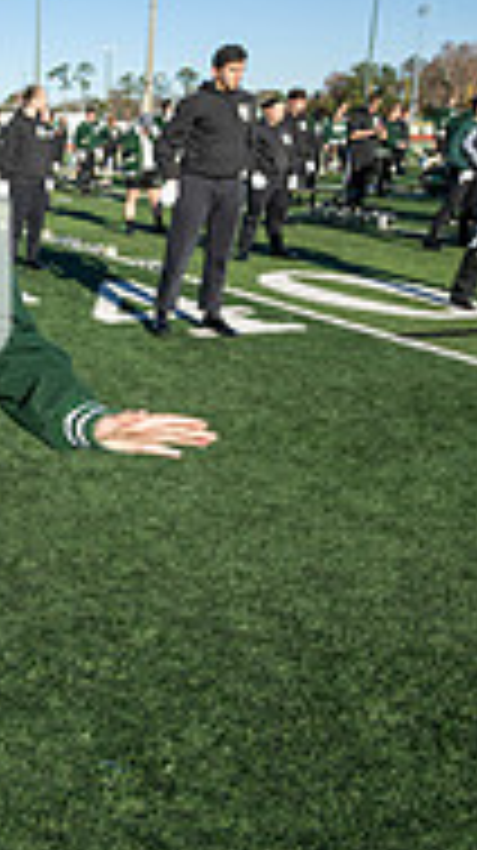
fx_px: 789
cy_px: 292
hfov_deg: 26.7
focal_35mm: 35
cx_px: -189
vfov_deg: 55.6
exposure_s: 1/2000
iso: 160
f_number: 4
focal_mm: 14
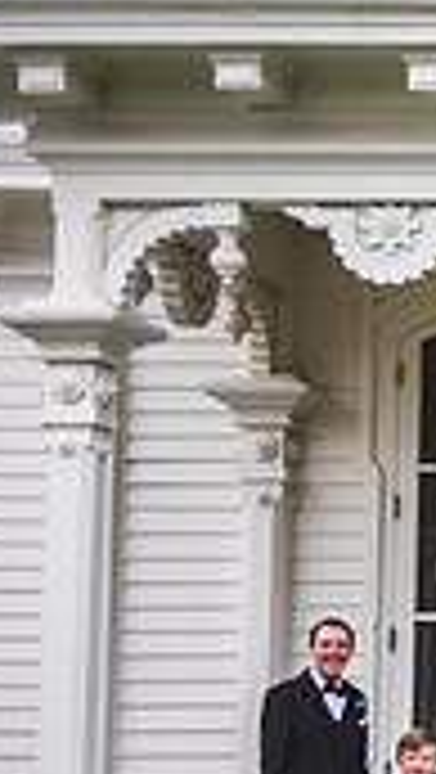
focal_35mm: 141
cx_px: 1272
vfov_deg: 15.1
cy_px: 601
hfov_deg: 7.6
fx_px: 2892
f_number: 2.8
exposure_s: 1/800
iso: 100
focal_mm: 40
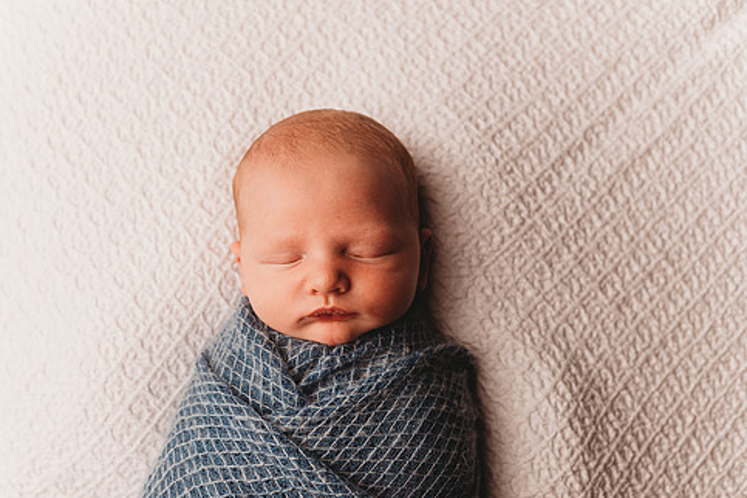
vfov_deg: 31.8
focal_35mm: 42
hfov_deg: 46.3
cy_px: 293
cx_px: 329
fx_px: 871
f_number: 4
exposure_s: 1/160
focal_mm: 35
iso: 100
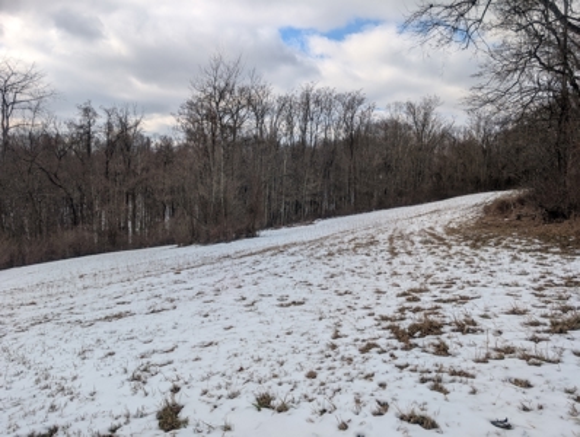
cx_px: 290
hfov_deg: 71.5
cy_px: 218
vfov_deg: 57.0
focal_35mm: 24
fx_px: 403
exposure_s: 1/1176
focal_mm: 6.9
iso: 22
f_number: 1.68
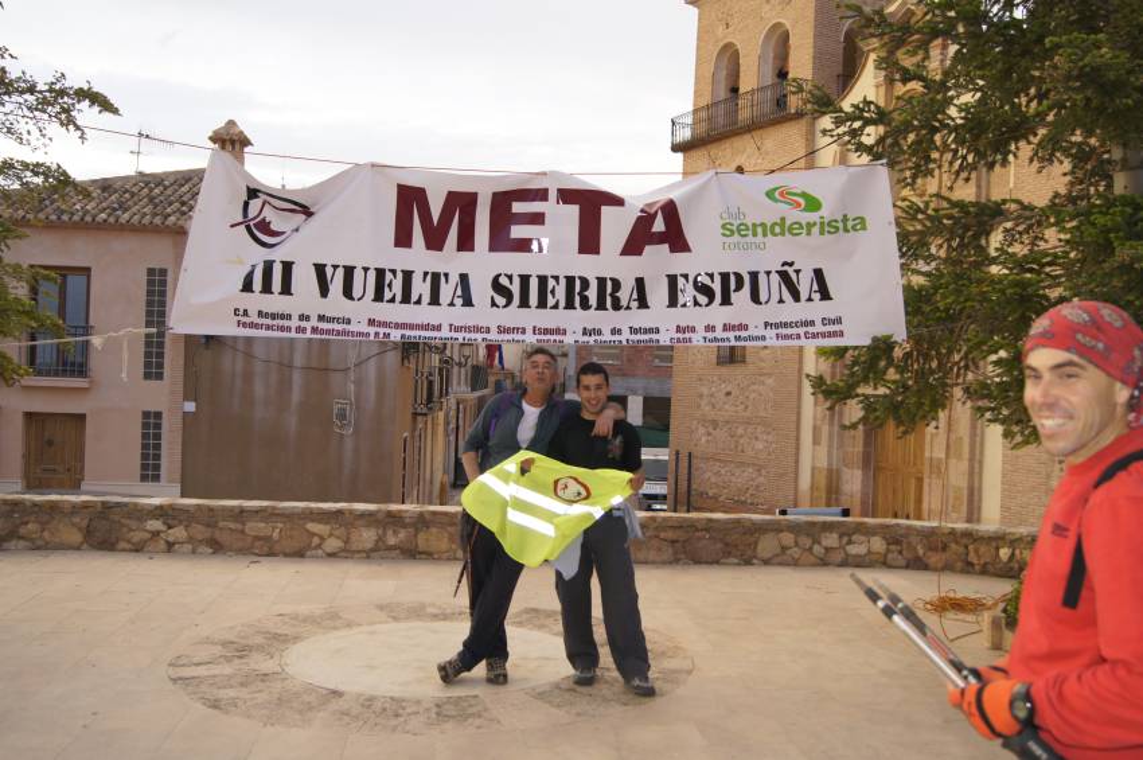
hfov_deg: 53.2
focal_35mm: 36
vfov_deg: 36.8
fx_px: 1142
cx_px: 572
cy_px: 380
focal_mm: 24
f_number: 4
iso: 400
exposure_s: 1/80
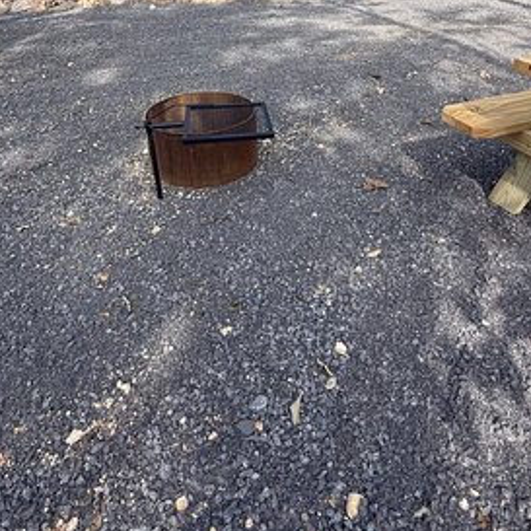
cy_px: 123
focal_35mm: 29
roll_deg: -3.1
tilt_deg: -17.6
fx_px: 503
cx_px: 263
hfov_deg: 55.6
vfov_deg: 52.7
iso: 50
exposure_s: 1/363
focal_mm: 2.22
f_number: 2.2
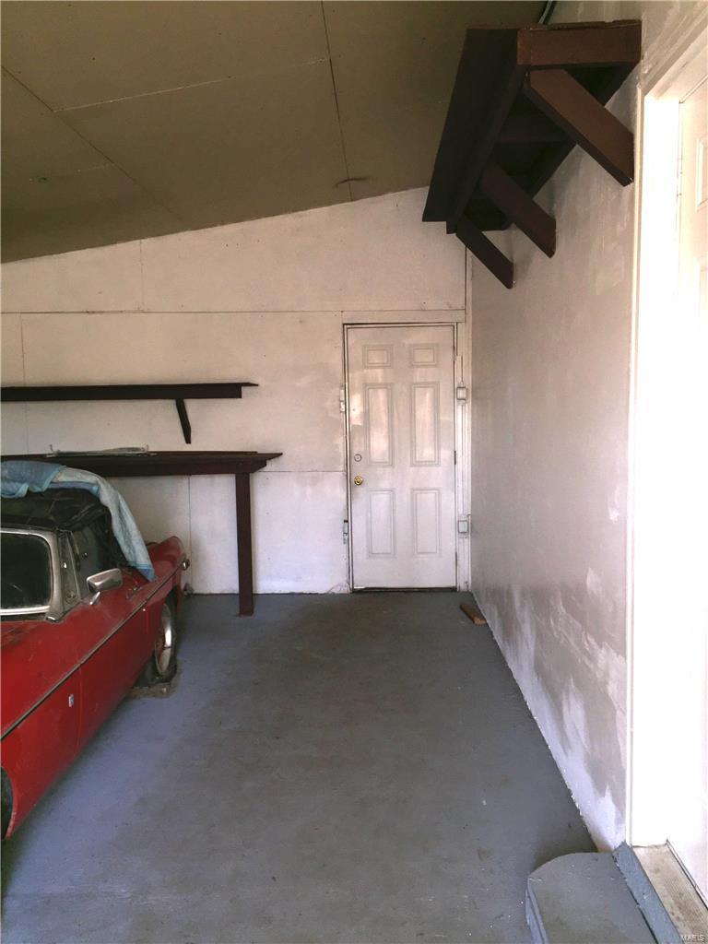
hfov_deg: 48.2
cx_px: 354
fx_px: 791
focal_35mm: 29
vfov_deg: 61.7
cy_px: 472
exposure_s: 1/32
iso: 32
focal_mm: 4.15
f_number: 2.2
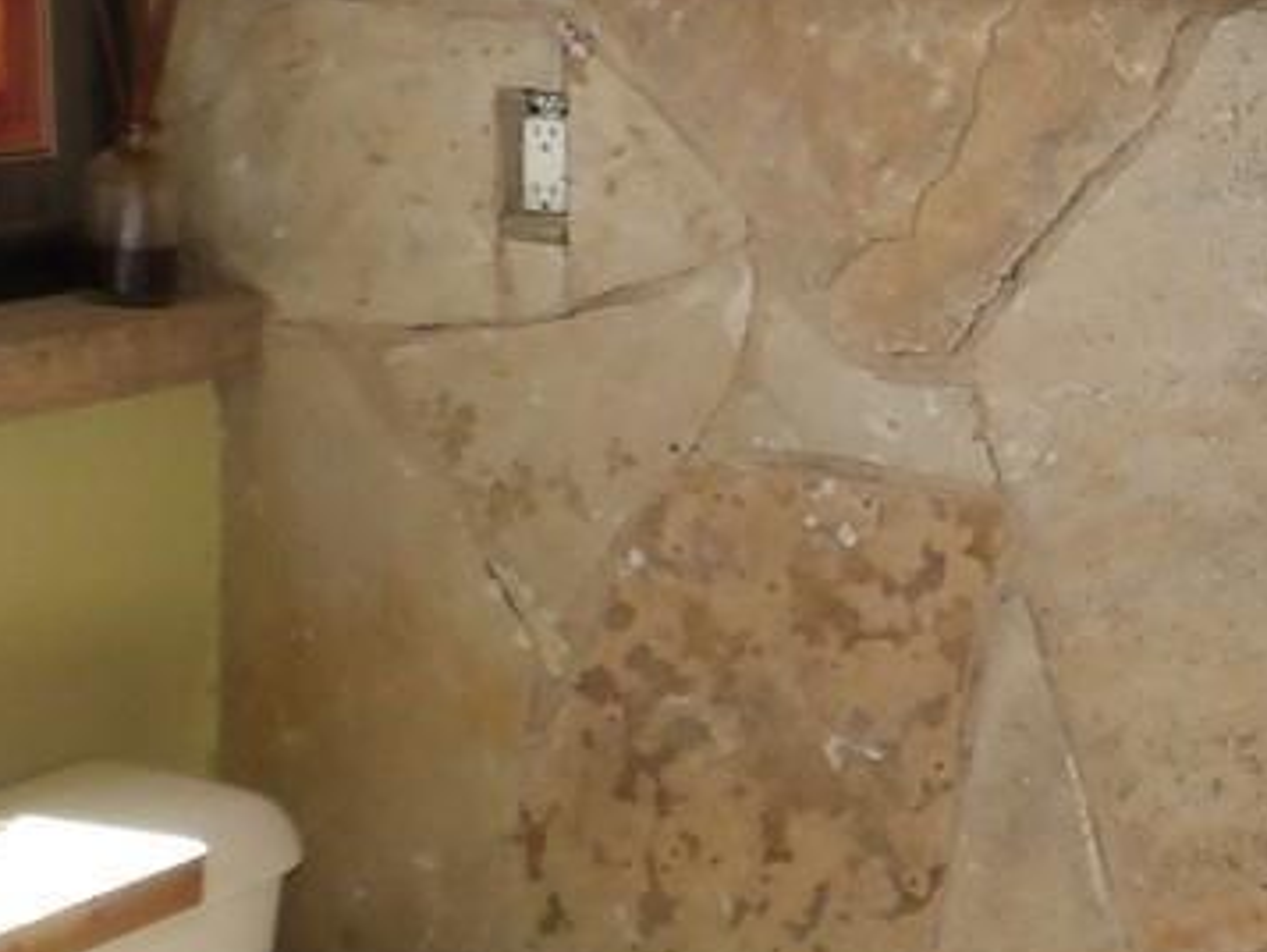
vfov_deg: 14.4
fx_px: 3771
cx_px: 1569
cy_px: 352
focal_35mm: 103
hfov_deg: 18.0
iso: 134
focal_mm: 4.2
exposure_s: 1/30
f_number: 4.1
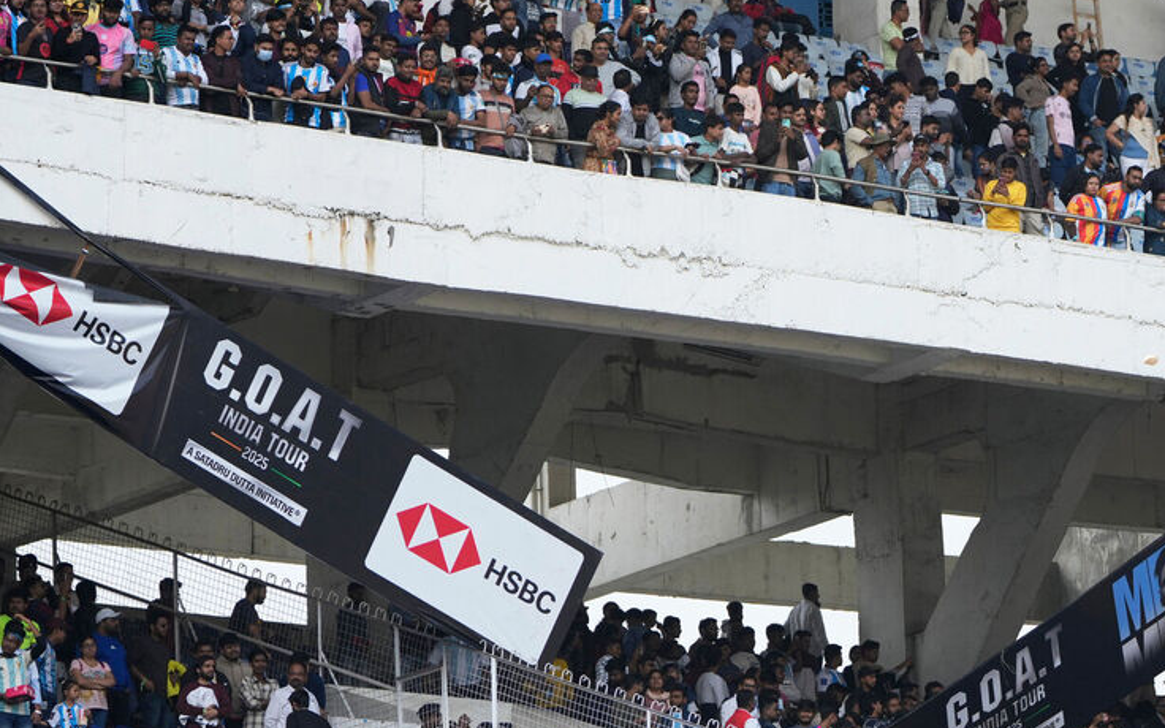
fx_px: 7334
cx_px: 684
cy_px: 560
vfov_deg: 5.7
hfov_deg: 9.1
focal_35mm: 231
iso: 400
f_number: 5
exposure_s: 1/1000
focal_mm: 139
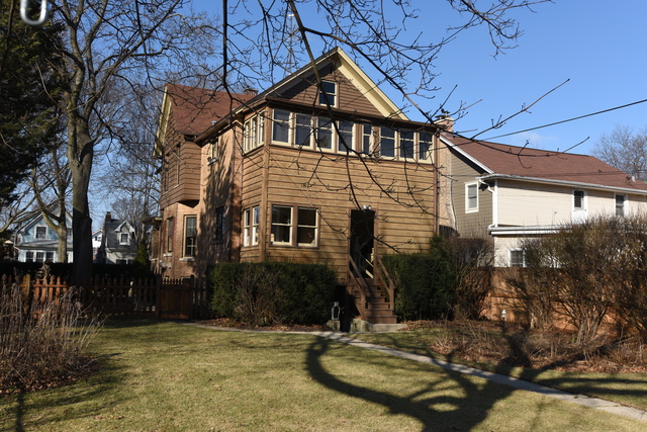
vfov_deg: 37.9
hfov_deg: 54.4
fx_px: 629
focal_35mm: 35
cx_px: 324
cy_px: 216
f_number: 9
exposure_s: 1/320
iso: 200
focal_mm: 35
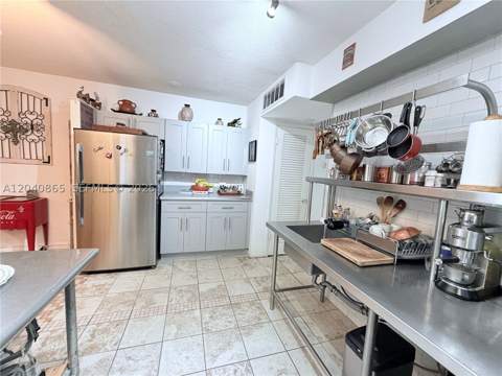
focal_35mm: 14
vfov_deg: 85.7
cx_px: 251
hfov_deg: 102.1
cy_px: 188
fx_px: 203
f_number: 2.2
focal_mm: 2.22
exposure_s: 1/60
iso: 320
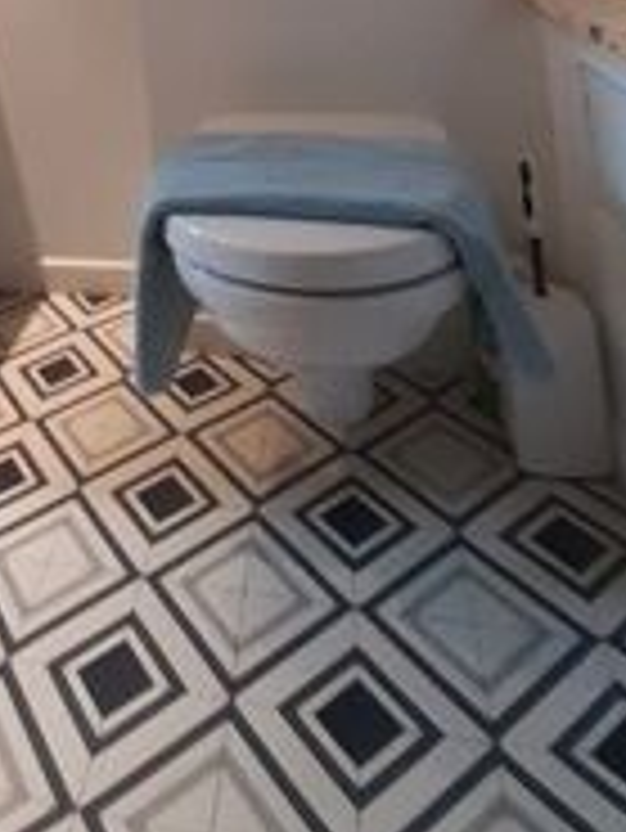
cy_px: -61
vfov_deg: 46.2
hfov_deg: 43.5
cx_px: 86
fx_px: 723
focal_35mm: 30
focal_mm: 1.13
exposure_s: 1/33
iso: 160
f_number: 2.2
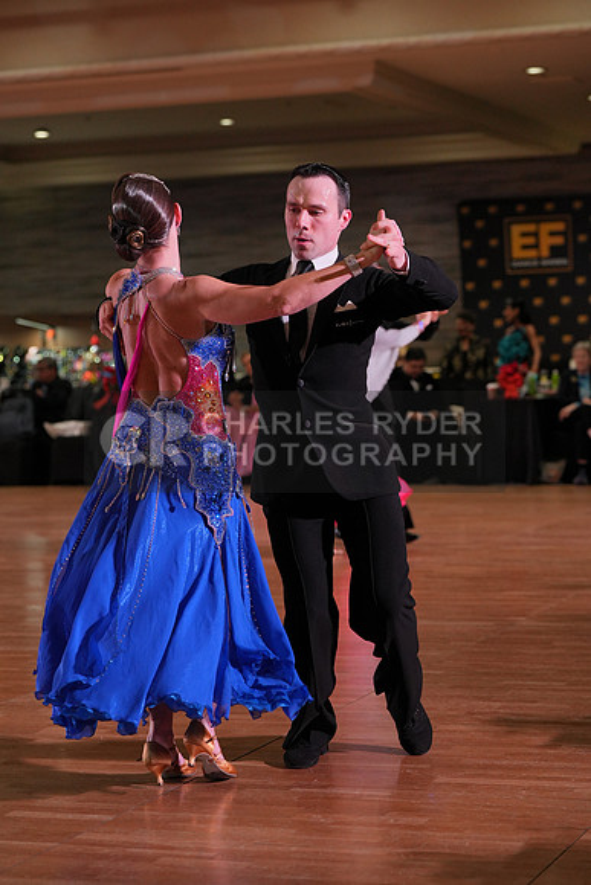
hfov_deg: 16.3
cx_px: 296
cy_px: 442
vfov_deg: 24.2
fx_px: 2067
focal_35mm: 84
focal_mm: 84
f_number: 4
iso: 1250
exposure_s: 1/500
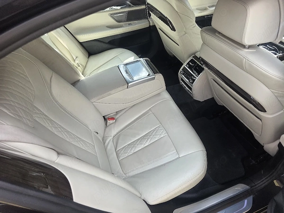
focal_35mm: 23
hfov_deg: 73.9
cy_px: 106
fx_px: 189
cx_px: 142
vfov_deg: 58.9
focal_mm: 6.3
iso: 50
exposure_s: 1/370
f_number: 1.7
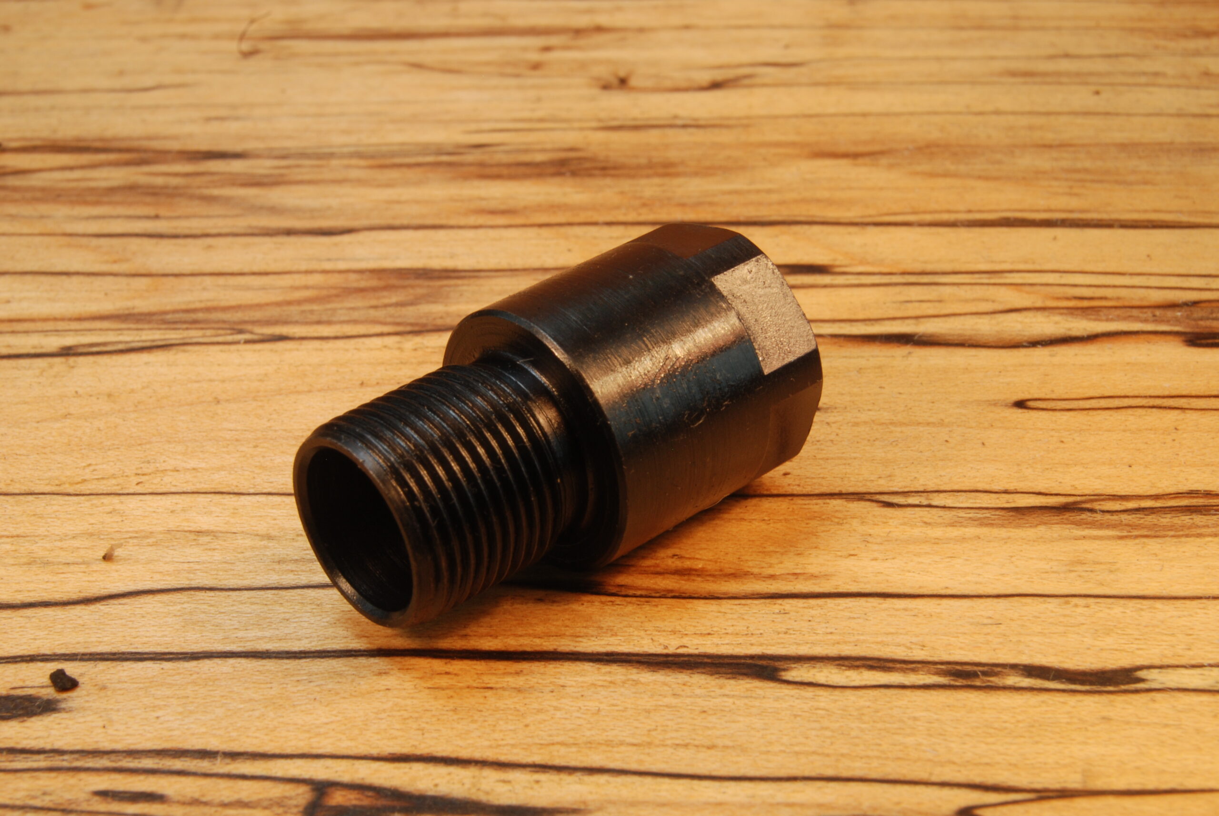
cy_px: 408
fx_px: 2288
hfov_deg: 29.8
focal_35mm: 68
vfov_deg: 20.2
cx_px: 610
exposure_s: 1/13
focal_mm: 45
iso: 200
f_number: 20
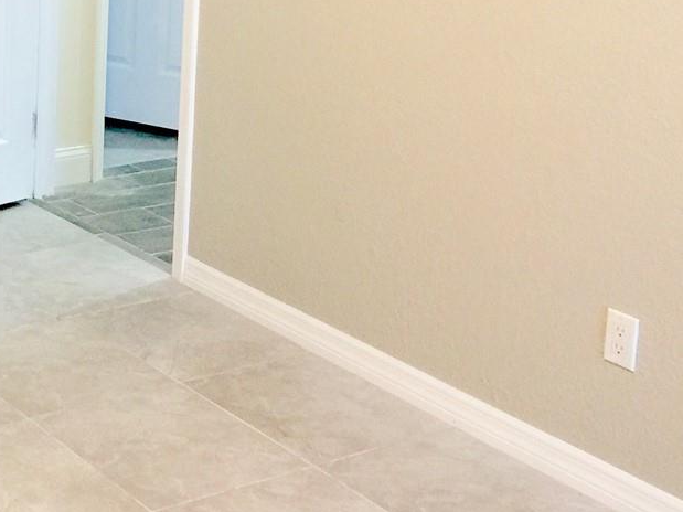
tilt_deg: -8.9
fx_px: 1480
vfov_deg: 18.9
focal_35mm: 75
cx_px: -173
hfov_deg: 23.4
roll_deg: -0.4
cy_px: -40
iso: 32
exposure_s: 1/15
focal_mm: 4.15
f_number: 2.2
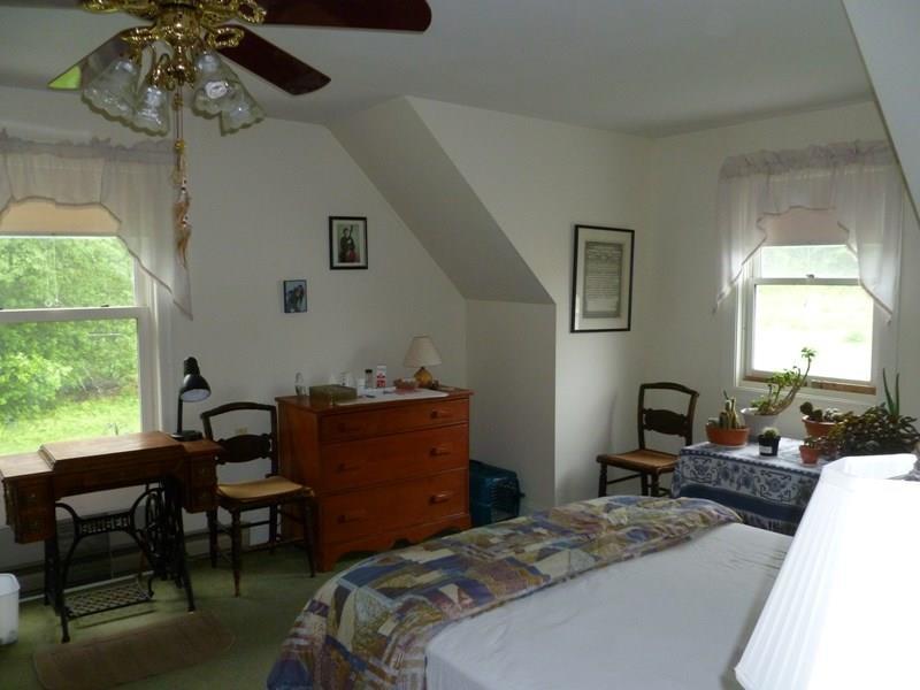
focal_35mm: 28
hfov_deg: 63.4
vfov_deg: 49.7
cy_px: 345
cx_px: 460
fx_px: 744
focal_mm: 5
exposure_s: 1/30
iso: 320
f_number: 3.3
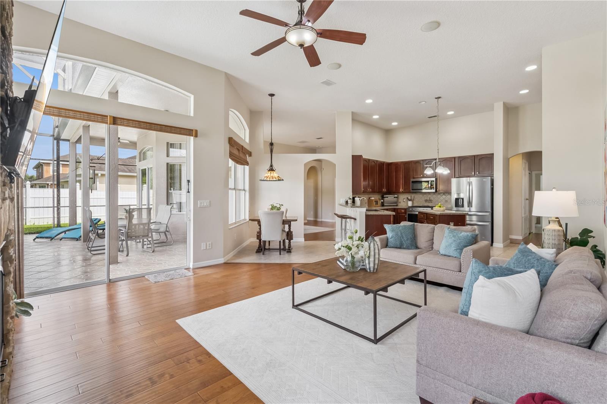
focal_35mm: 16
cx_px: 304
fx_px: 270
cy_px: 202
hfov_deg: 96.7
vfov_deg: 73.7
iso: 400
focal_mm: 16
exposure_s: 1/80
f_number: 9
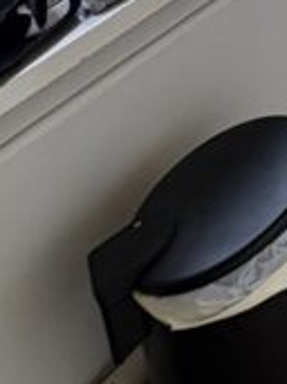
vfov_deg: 15.6
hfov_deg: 11.8
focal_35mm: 84
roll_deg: +4.1
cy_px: -476
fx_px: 930
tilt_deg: -8.7
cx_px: 805
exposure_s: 1/149
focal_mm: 2.22
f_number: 2.2
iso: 50
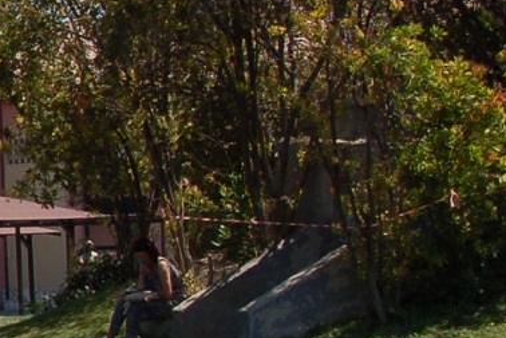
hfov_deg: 10.1
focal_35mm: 183
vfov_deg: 7.5
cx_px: -612
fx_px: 2572
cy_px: 152
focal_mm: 24
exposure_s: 1/400
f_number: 10
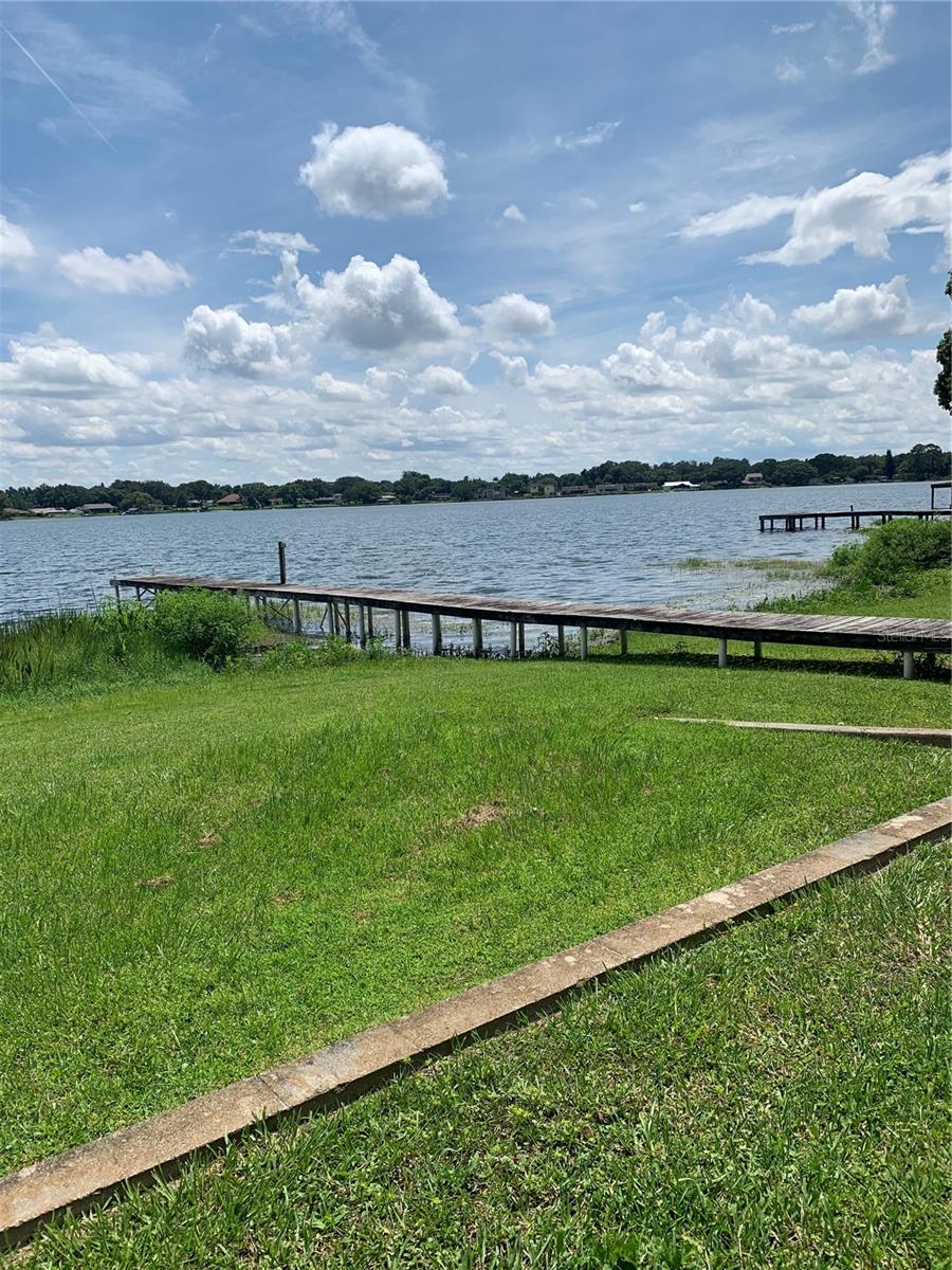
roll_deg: +1.4
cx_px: 476
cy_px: 635
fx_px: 953
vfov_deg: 67.3
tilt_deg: -7.2
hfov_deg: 53.1
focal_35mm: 26
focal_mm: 4.25
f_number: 1.8
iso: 25
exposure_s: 1/3788
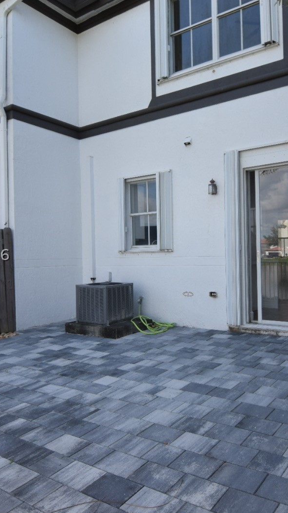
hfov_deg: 39.8
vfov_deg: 66.1
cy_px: 255
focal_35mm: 29
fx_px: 394
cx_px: 184
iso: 320
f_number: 8
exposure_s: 1/250
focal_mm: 12
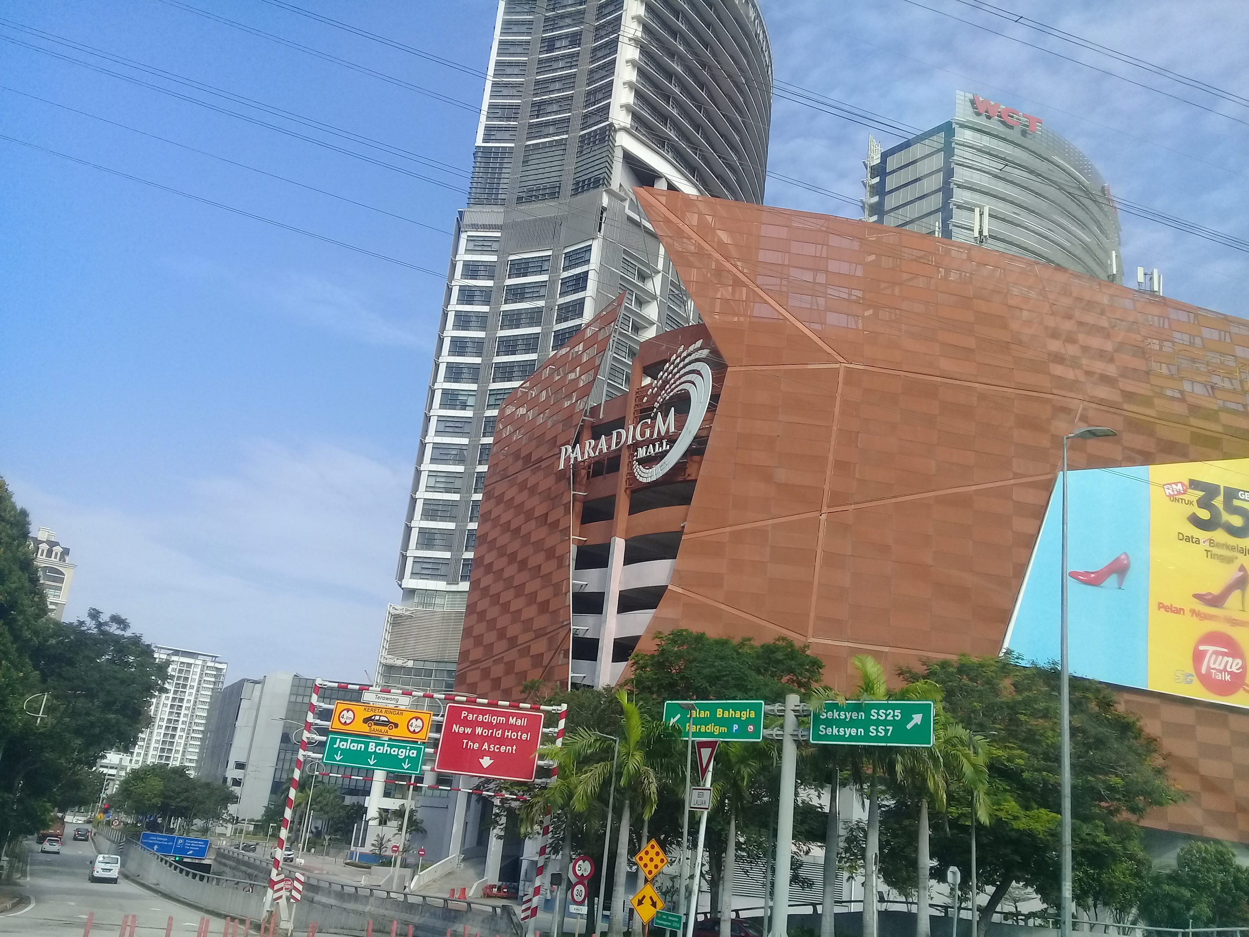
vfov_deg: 45.4
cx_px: 624
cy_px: 468
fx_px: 1119
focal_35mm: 31
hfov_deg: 58.4
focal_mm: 3.3
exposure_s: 1/799
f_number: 2.2
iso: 50
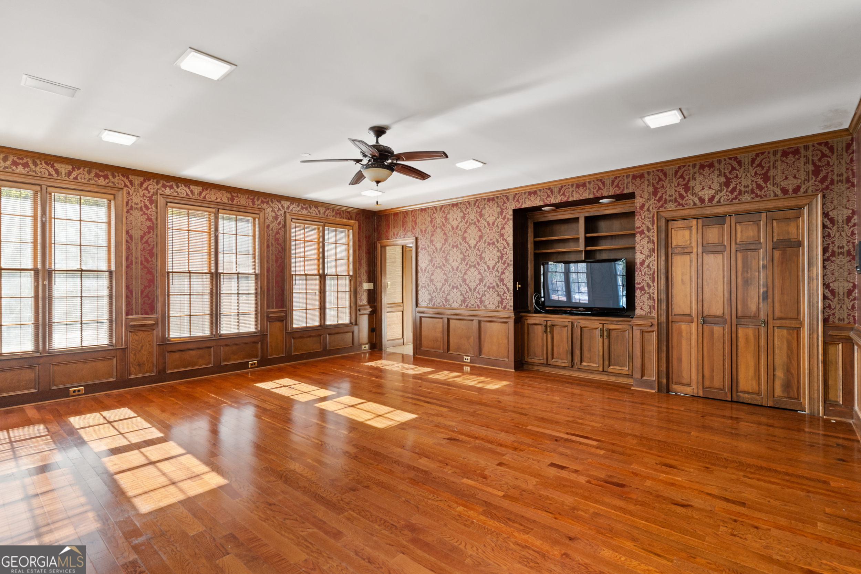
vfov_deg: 70.4
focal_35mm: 17
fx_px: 407
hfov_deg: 93.3
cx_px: 430
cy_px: 287
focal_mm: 17
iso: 400
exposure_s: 1/3
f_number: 8
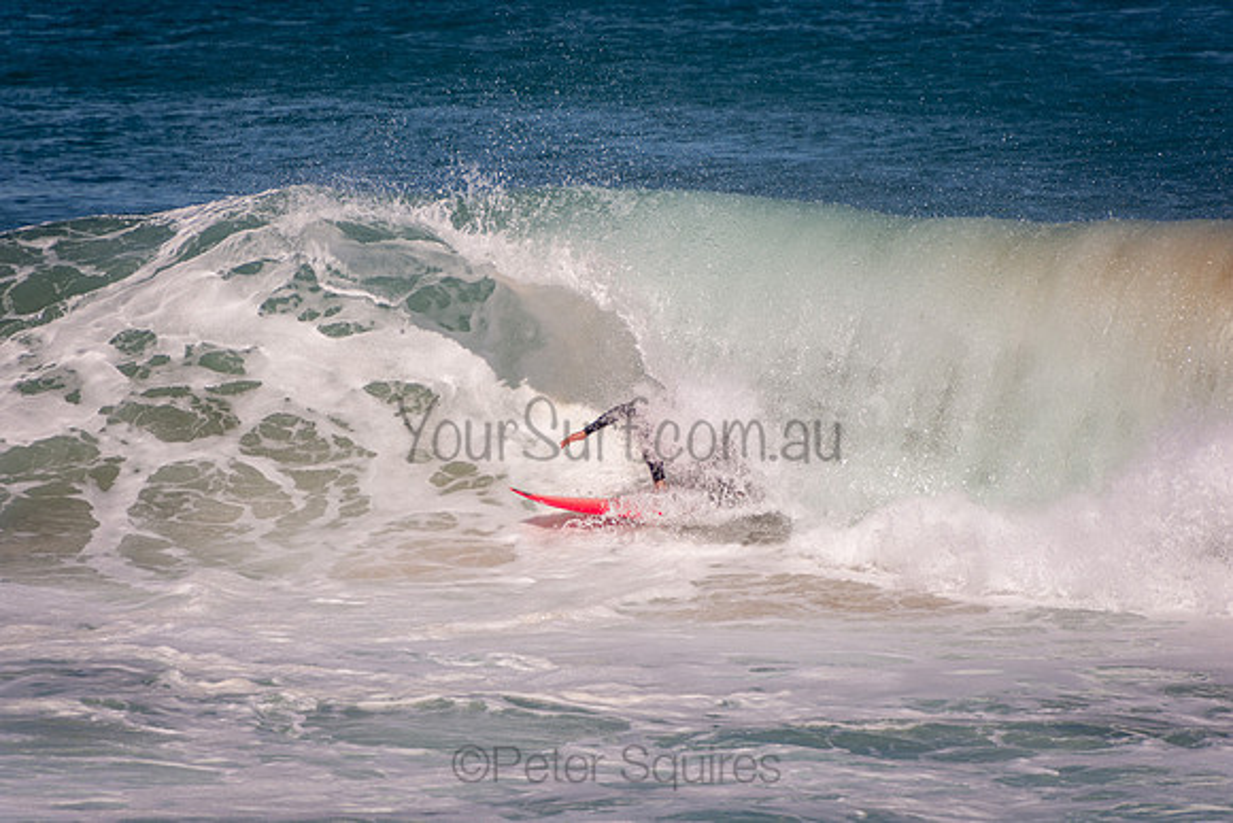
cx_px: 616
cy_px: 412
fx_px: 20554
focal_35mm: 600
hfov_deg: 3.4
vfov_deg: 2.3
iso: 110
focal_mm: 400
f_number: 5.6
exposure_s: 1/1250
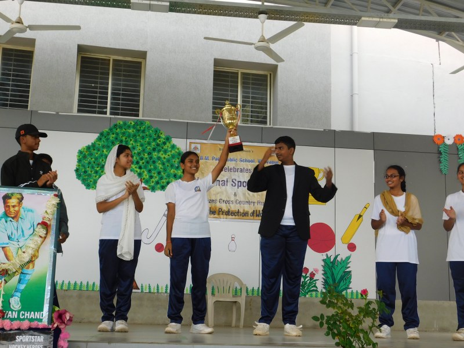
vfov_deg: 28.6
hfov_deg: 37.5
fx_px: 684
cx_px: 232
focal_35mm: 51
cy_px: 174
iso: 125
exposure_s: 1/160
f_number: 3.8
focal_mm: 9
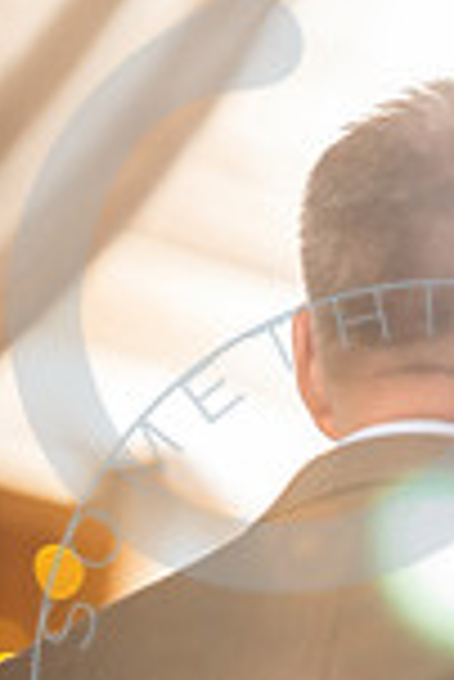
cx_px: 652
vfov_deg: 4.6
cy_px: 356
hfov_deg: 3.1
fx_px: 8417
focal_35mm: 446
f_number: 2.8
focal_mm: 150
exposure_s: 1/200
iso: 1000
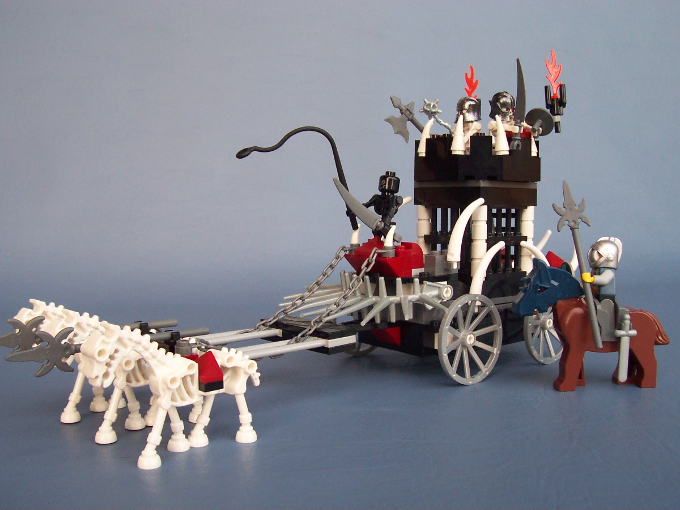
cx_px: 340
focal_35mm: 37
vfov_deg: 38.7
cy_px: 255
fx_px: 727
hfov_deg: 50.1
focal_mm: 5.6
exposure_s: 1/30
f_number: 2.8
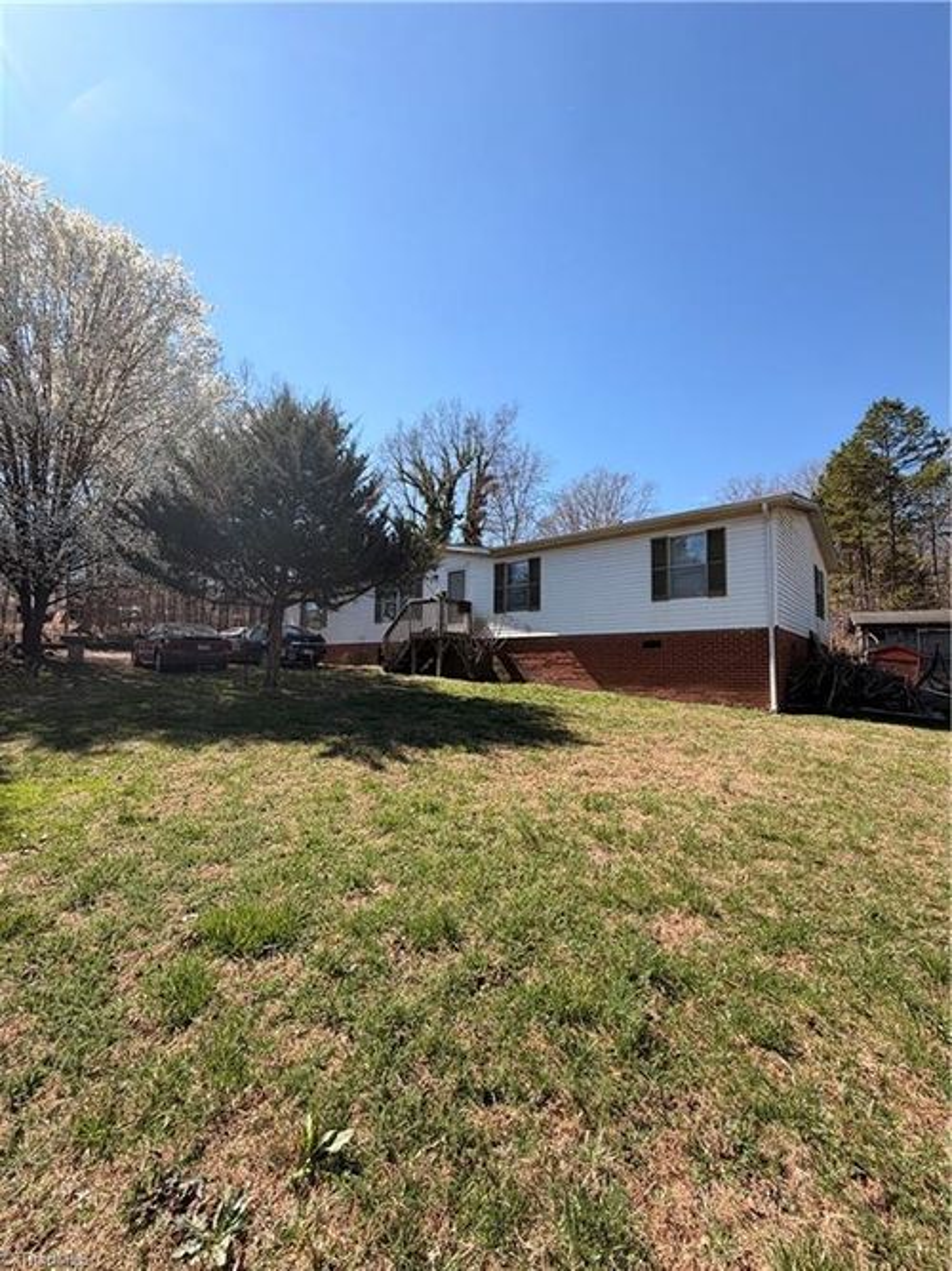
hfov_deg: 85.7
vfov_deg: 102.1
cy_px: 636
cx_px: 476
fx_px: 514
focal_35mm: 14
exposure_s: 1/770
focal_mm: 2.22
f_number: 2.2
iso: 32
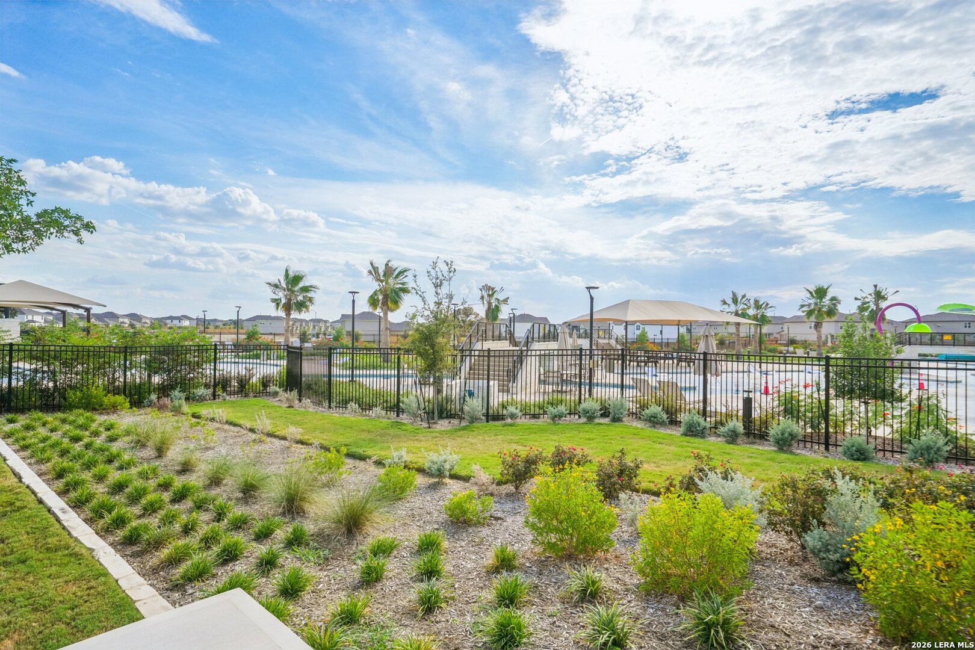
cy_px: 325
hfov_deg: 86.9
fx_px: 515
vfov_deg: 64.6
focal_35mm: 19
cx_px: 488
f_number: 8
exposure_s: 1/3200
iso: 800
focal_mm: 19
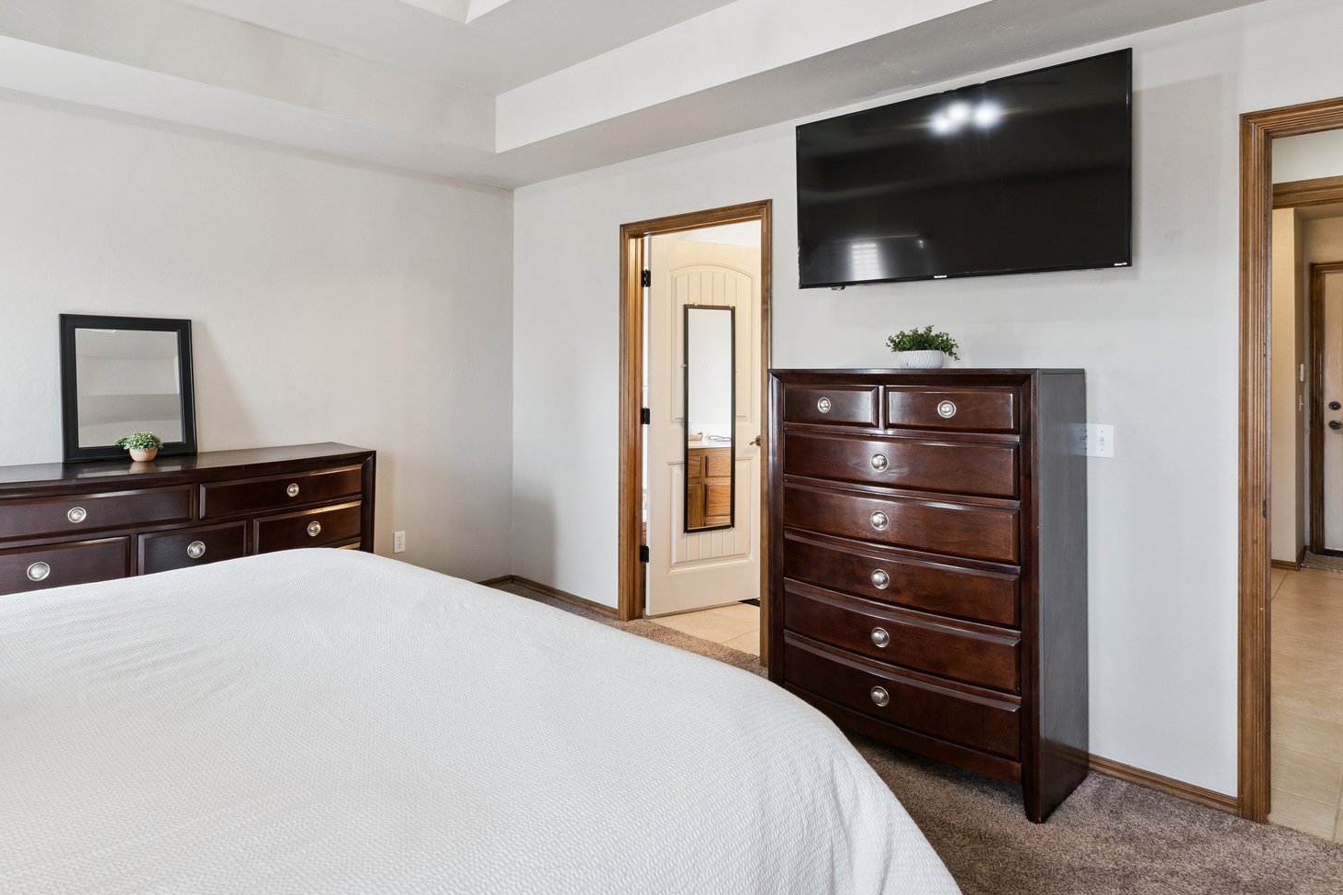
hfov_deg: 80.8
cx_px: 582
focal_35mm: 21
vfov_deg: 58.7
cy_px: 334
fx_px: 783
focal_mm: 10
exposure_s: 1/25
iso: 200
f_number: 7.1
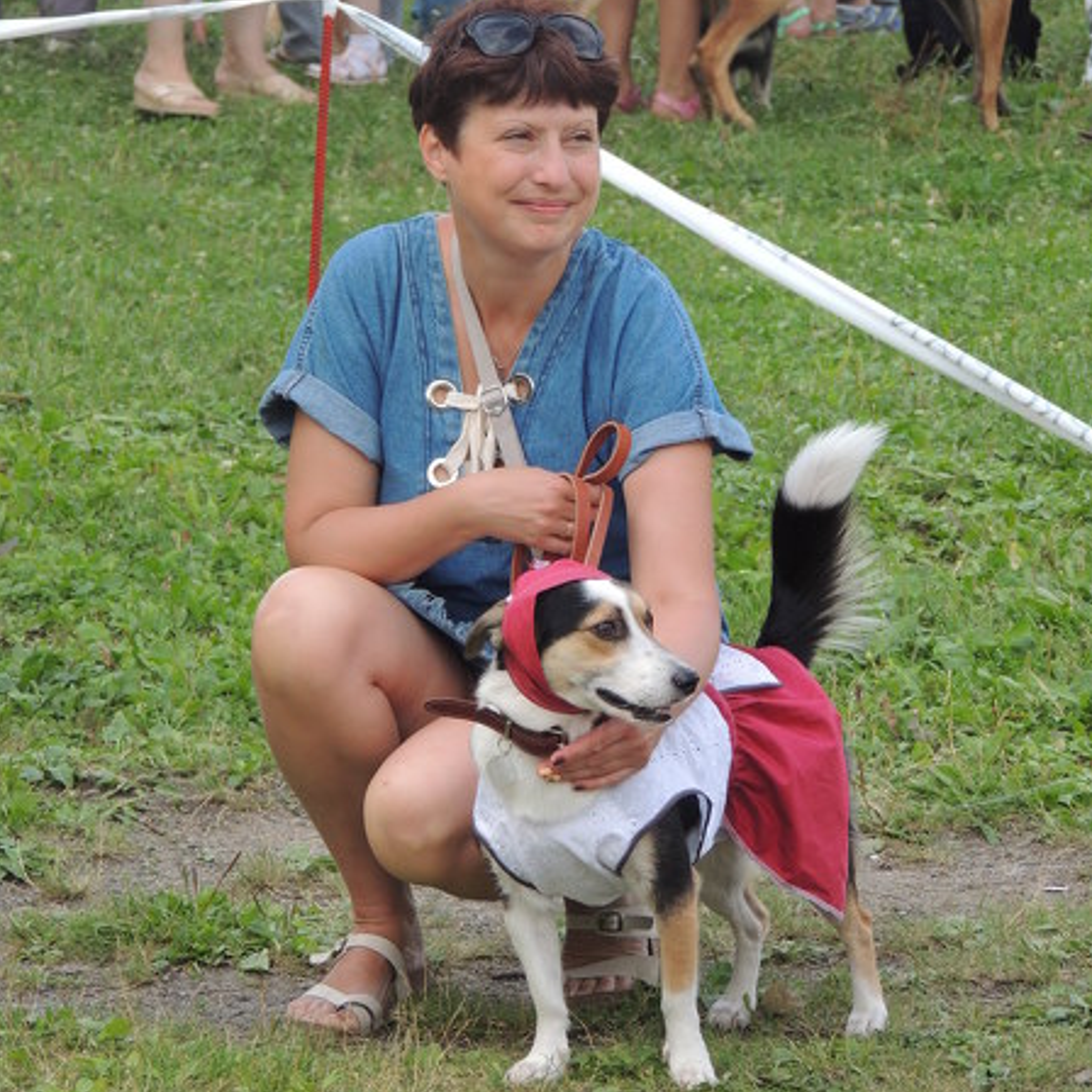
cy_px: 424
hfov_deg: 7.4
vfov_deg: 7.4
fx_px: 8459
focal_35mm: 237
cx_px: 546
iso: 100
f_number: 4.6
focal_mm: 35.6
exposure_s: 1/160
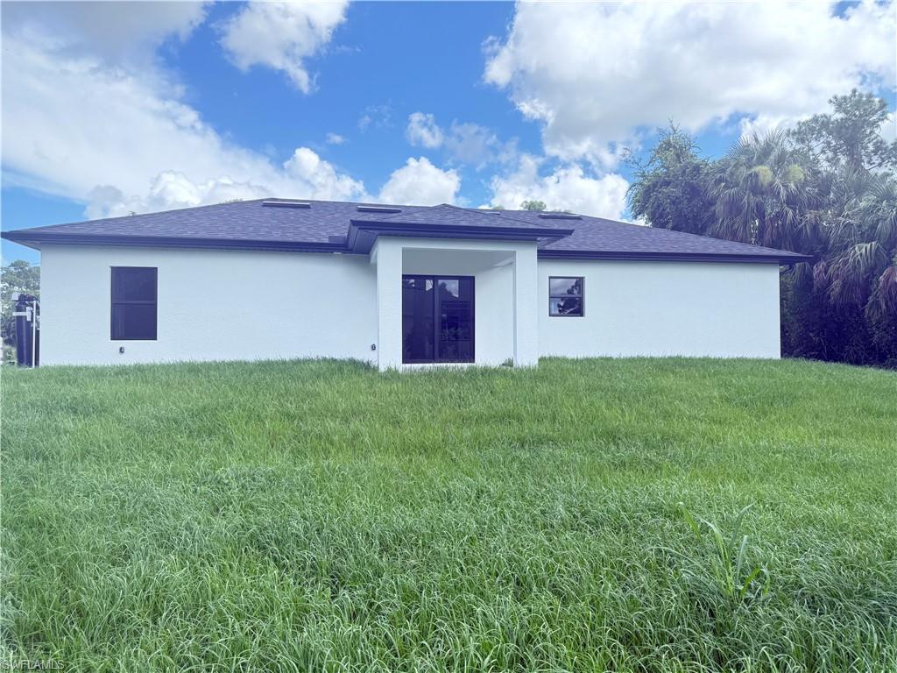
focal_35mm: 24
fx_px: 622
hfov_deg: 71.6
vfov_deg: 56.8
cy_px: 336
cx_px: 448
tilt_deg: -0.4
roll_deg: +2.7
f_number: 1.78
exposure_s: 1/1106
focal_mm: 6.76
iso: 100
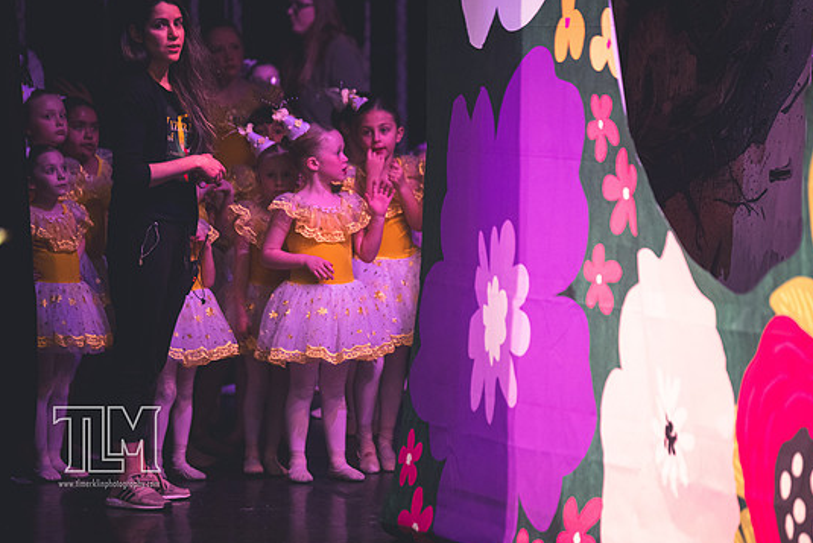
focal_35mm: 206
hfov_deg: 10.0
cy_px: 264
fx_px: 4653
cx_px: 438
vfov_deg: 6.7
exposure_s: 1/250
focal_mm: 190
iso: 5600
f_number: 2.8
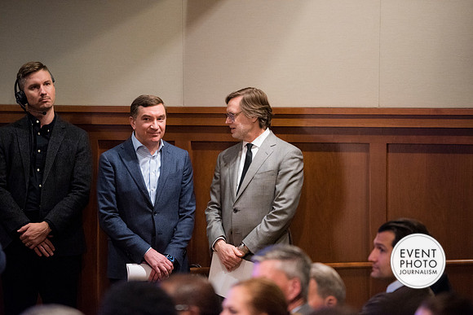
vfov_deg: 6.8
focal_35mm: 201
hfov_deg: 10.2
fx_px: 2640
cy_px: 158
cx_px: 236
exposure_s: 1/125
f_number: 2.8
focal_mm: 200
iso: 2000
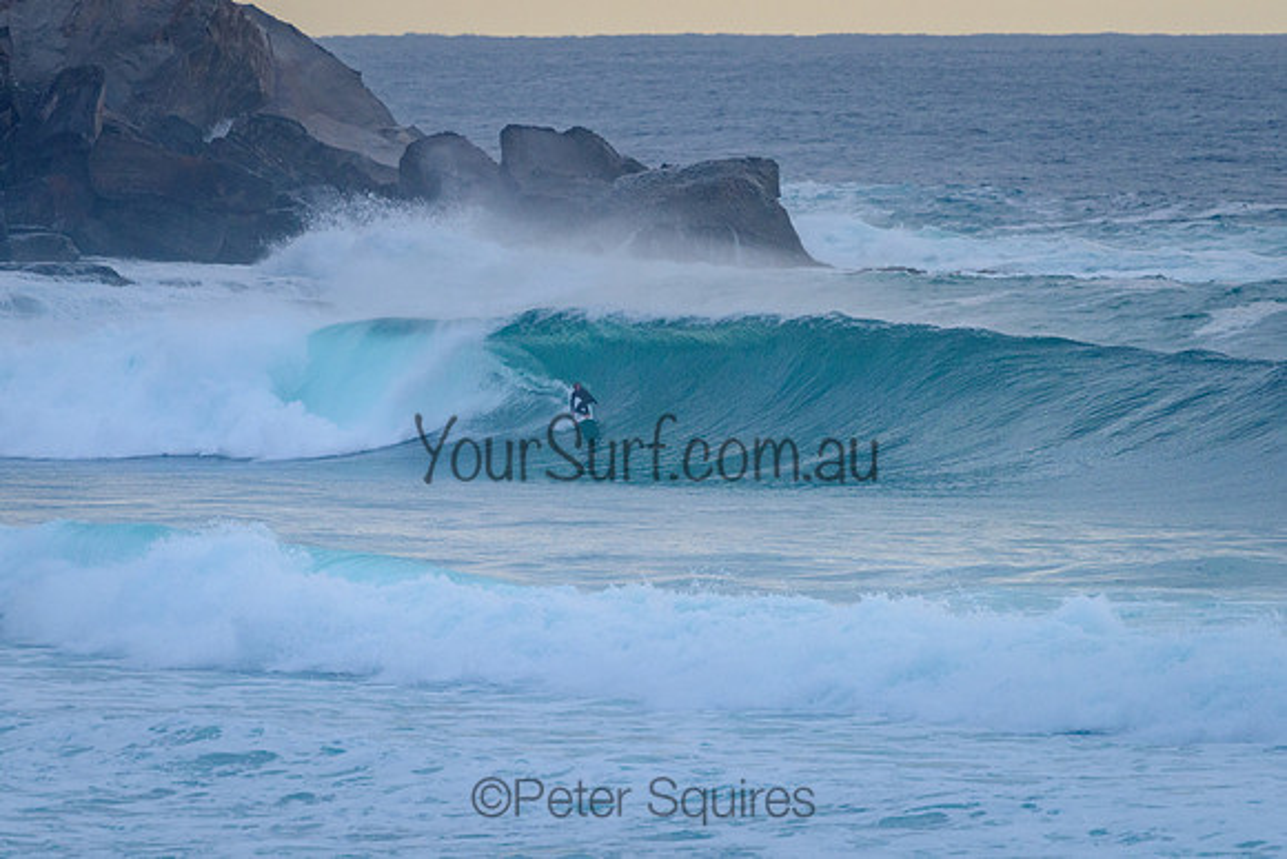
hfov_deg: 4.7
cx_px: 593
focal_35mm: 441
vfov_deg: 3.1
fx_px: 15786
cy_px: 380
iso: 800
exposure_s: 1/2000
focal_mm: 360
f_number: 5.6
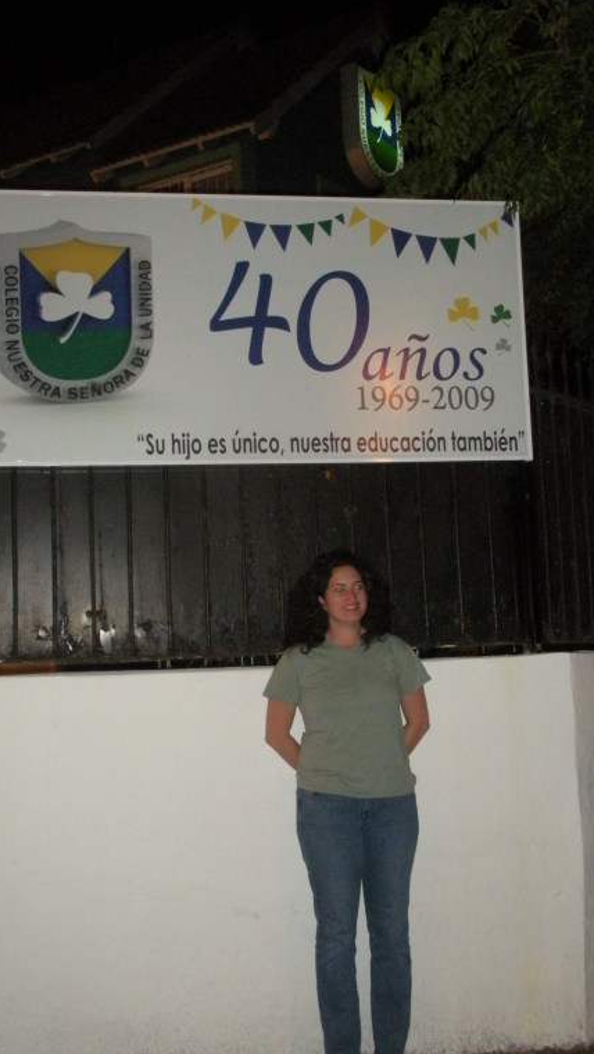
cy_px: 561
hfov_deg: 27.1
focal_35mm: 44
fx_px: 1231
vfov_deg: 46.4
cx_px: 261
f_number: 3.5
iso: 409
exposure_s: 1/60
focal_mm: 6.3
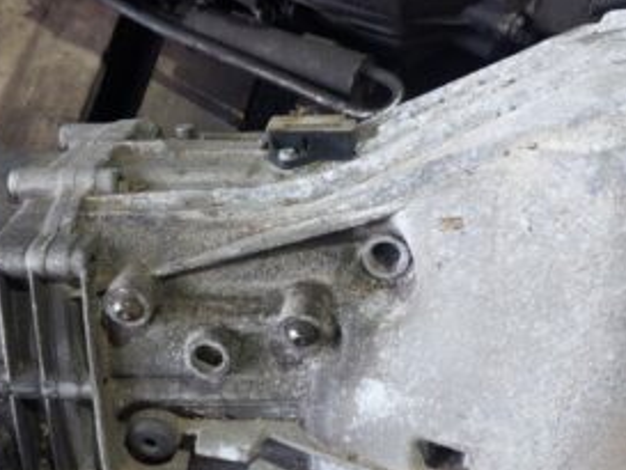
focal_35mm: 55
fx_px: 995
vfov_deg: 26.4
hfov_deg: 34.9
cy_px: 310
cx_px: 287
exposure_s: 1/50
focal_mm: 5.23
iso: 200
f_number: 1.8
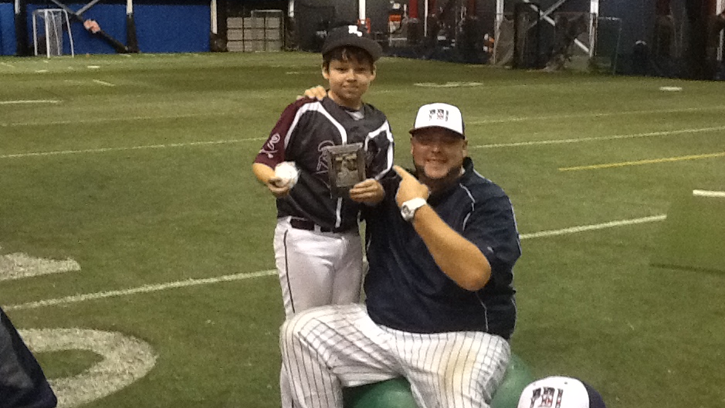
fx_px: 942
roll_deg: +1.2
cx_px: 358
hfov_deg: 42.1
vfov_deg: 24.4
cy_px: 157
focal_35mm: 49
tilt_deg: -9.8
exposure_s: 1/30
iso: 250
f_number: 2.4
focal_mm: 2.03
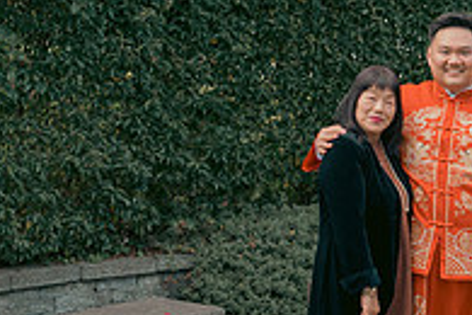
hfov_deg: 19.1
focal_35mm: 104
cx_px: 477
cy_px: 113
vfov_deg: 13.2
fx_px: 1363
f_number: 5.6
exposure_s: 1/160
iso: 500
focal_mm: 35
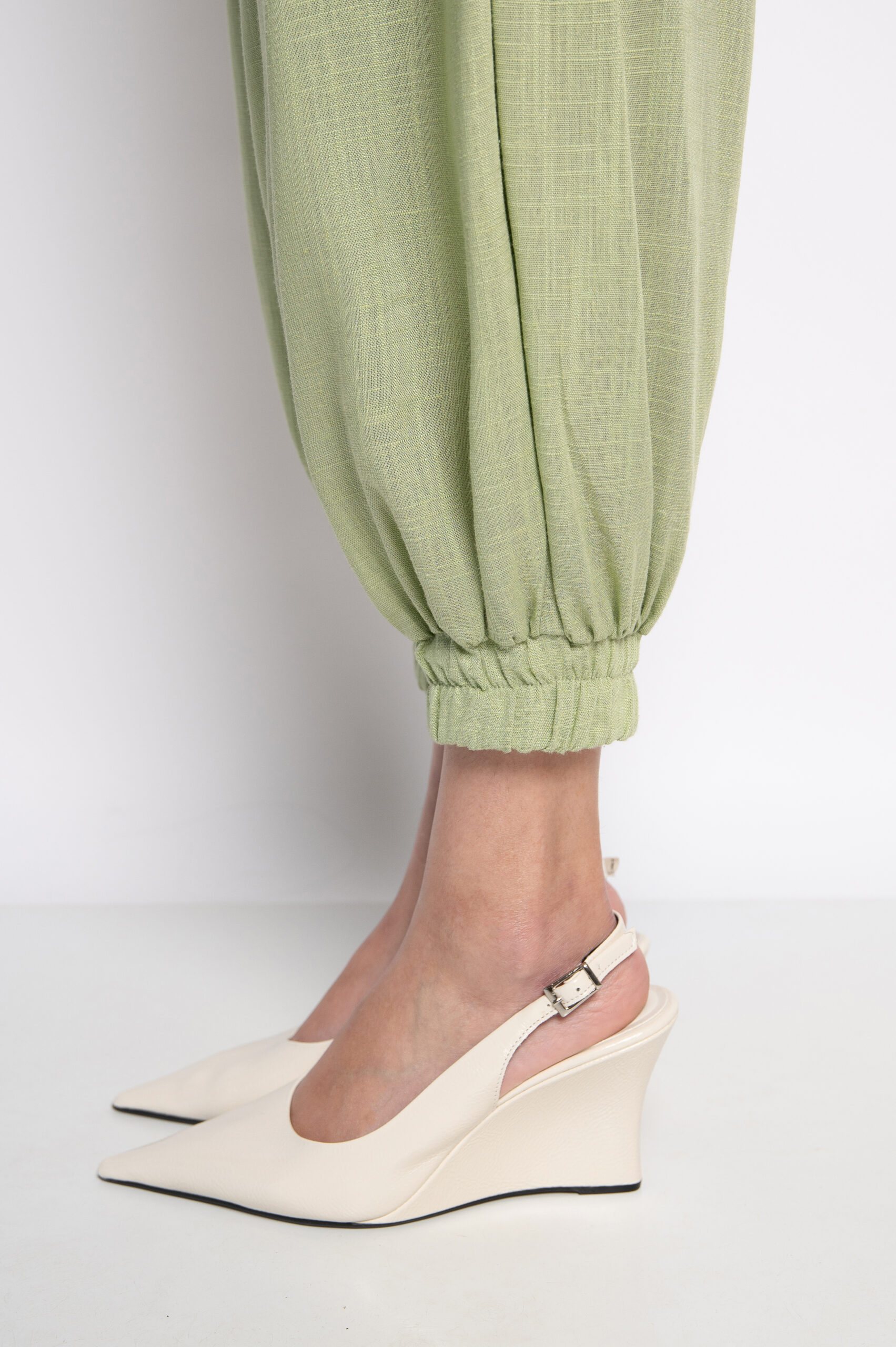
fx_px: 1682
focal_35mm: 45
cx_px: 448
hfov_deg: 29.8
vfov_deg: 43.6
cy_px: 674
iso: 320
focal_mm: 45
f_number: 5
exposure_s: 1/125
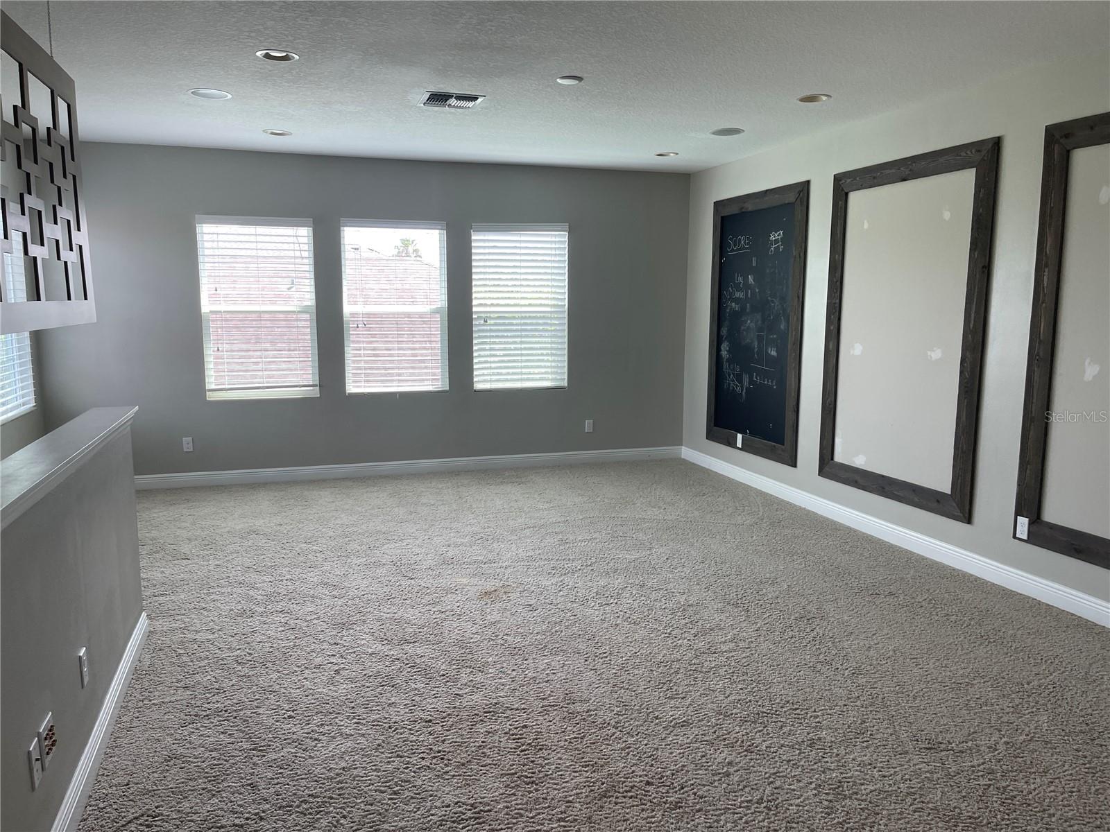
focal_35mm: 25
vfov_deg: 54.9
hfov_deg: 69.4
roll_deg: +0.2
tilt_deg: -8.2
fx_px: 802
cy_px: 416
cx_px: 555
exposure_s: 1/120
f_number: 1.6
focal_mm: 5.1
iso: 50
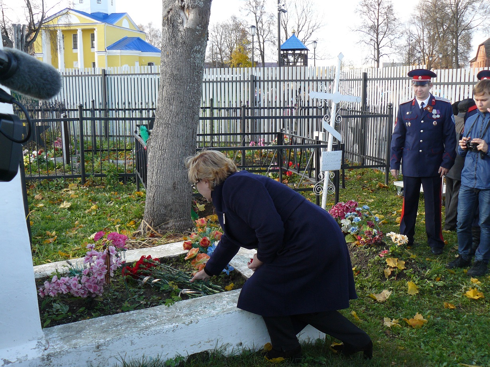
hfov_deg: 46.8
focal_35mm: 40
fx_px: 566
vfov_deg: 36.0
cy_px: 184
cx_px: 245
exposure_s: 1/100
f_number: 4
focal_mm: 6.7
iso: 100
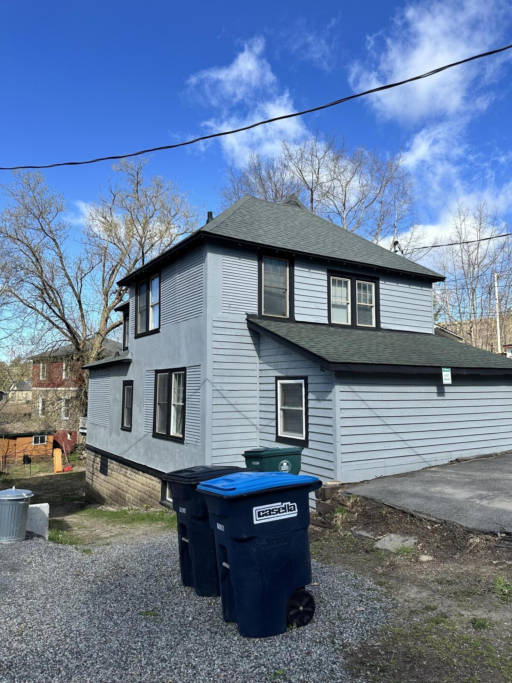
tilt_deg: +7.8
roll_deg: -0.8
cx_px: 256
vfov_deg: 71.6
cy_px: 342
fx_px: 473
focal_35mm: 24
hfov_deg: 56.8
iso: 80
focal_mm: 6.86
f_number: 1.78
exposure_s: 1/2299
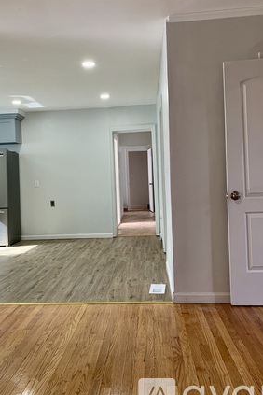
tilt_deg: -0.8
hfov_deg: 41.0
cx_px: 114
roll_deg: +1.7
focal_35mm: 32
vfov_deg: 58.6
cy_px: 182
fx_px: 351
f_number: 1.8
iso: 100
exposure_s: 1/104
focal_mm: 4.25
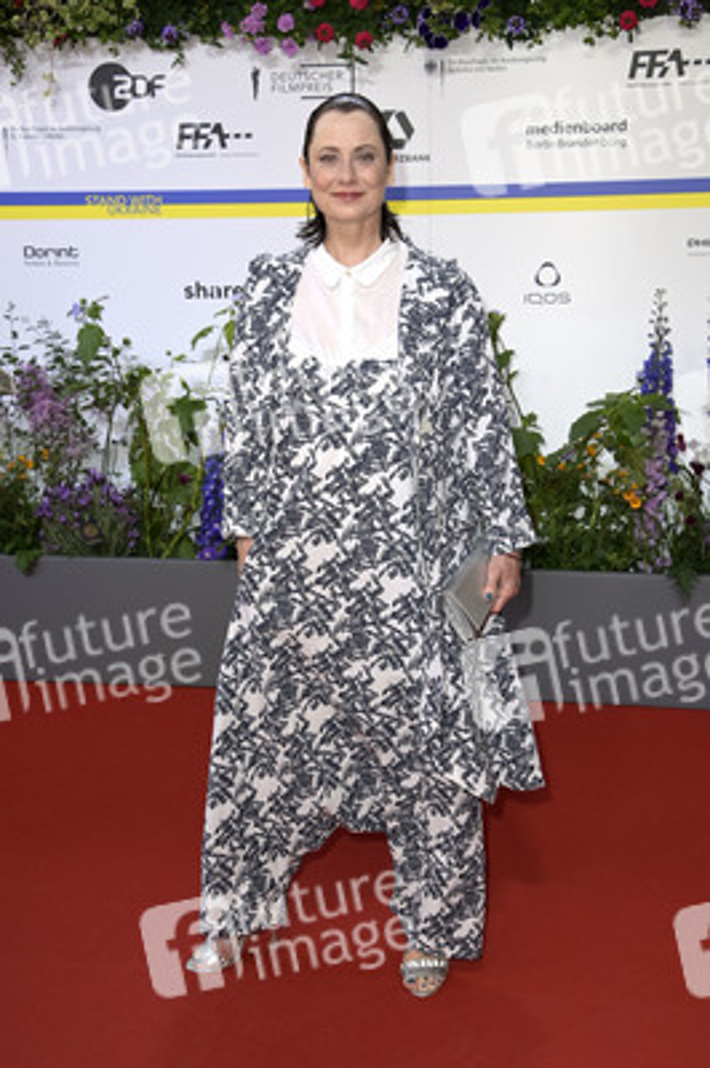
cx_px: 355
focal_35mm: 48
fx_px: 1422
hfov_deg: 28.0
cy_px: 534
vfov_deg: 41.1
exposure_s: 1/250
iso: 640
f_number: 6.3
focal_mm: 48
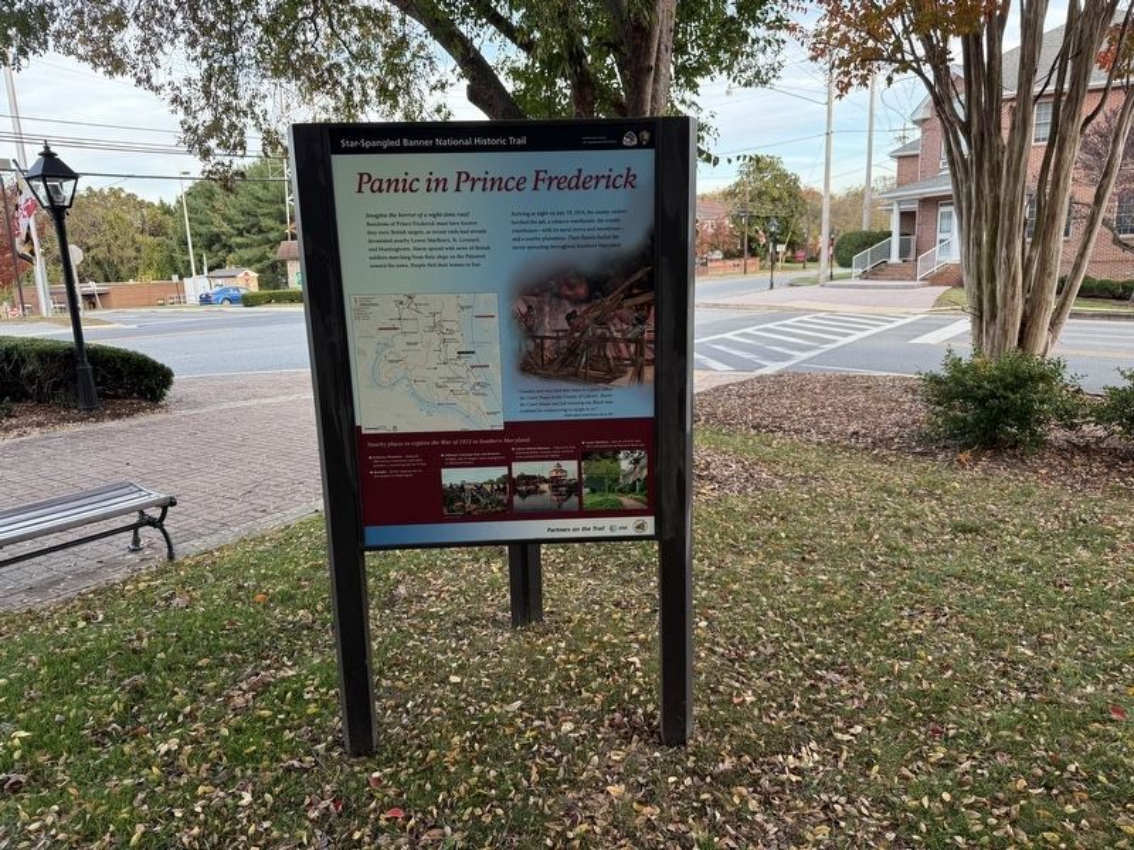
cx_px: 567
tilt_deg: -7.2
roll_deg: +1.5
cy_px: 425
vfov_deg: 56.8
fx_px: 786
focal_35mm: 24
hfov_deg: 71.6
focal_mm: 6.76
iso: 125
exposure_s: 1/231
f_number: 1.78
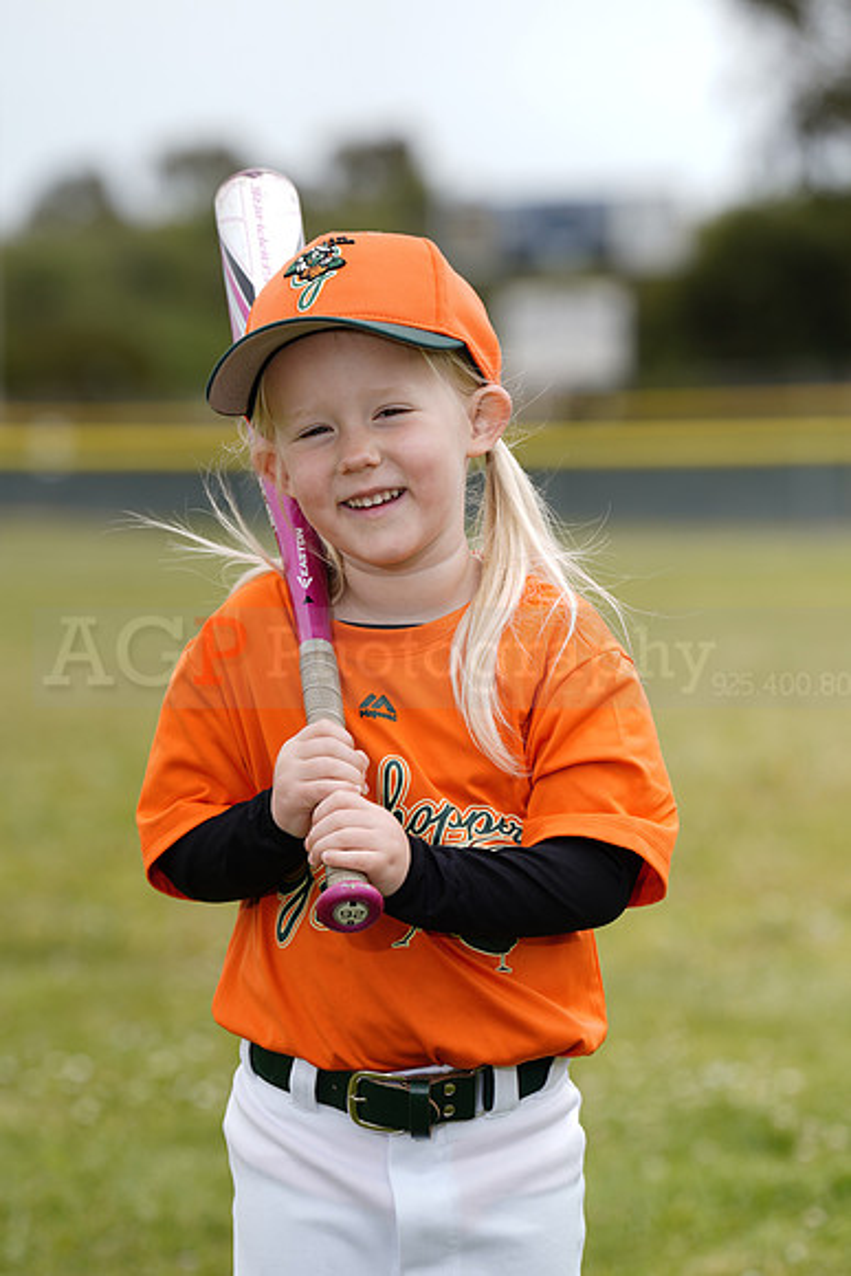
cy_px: 638
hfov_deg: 7.3
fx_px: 6662
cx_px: 426
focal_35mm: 188
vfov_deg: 10.9
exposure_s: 1/250
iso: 50
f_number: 5.6
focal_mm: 188
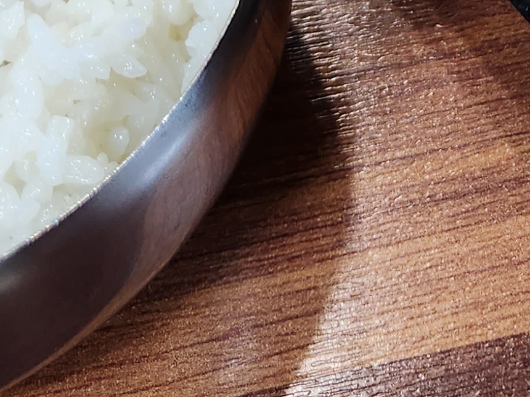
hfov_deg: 17.2
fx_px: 1638
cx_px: 701
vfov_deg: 11.9
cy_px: -471
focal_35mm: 107
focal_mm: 5.4
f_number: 1.8
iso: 160
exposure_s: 1/120
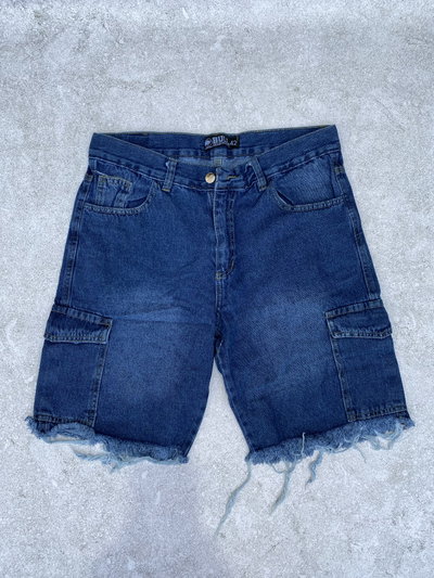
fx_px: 434
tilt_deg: -87.1
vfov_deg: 67.3
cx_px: 217
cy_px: 289
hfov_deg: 53.1
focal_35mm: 26
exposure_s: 1/100
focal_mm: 4.25
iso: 64
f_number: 1.8
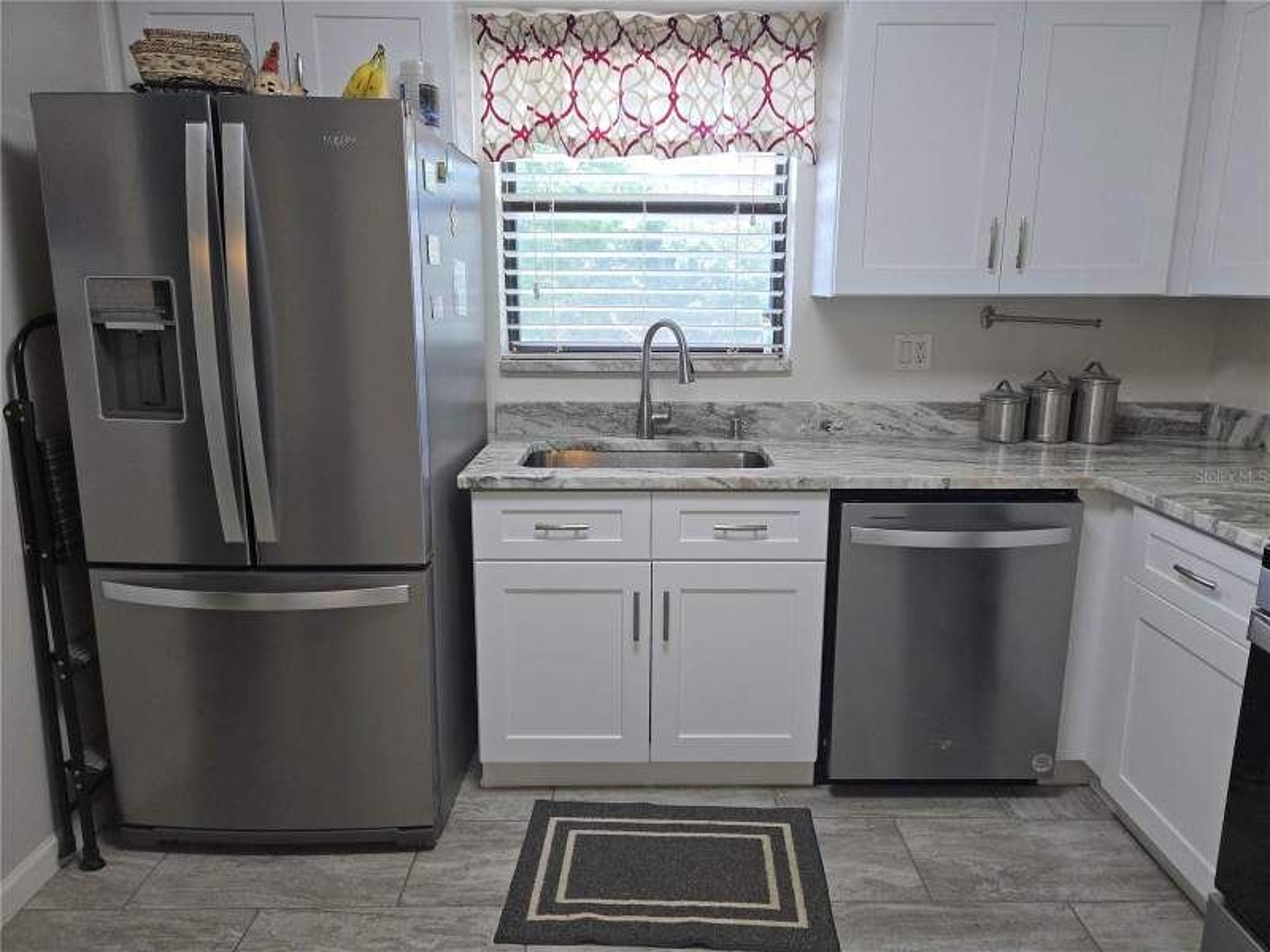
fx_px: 844
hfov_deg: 73.9
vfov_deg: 58.9
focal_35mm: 23
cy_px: 476
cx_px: 635
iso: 80
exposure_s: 1/120
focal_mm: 5.4
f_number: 1.8
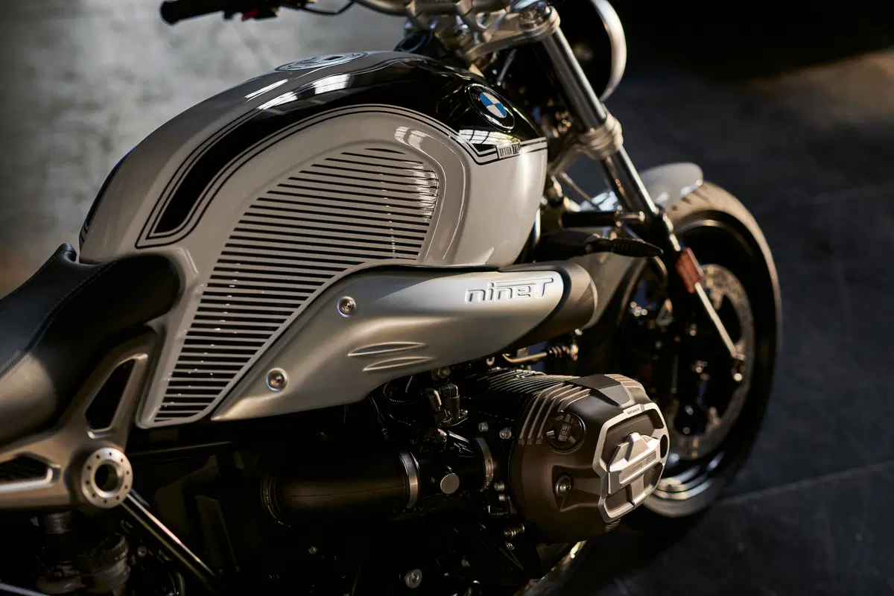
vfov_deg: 27.0
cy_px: 298
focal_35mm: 50
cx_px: 447
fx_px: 1242
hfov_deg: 39.6
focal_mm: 50
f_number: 2.2
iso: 400
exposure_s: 1/250
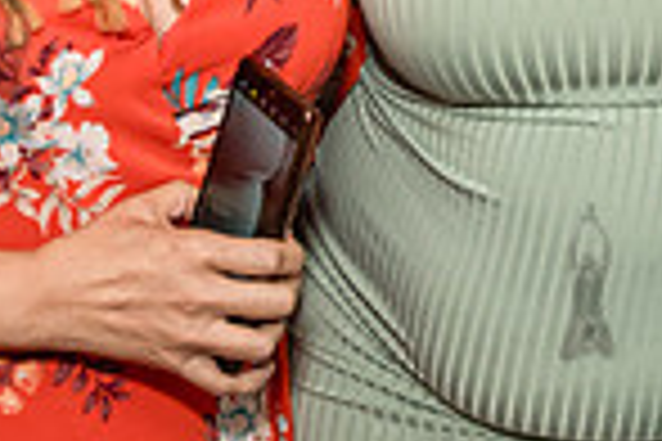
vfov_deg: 10.3
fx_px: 2354
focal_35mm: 128
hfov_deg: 15.7
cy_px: -229
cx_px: 642
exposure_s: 1/200
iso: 1600
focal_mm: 28
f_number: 3.5
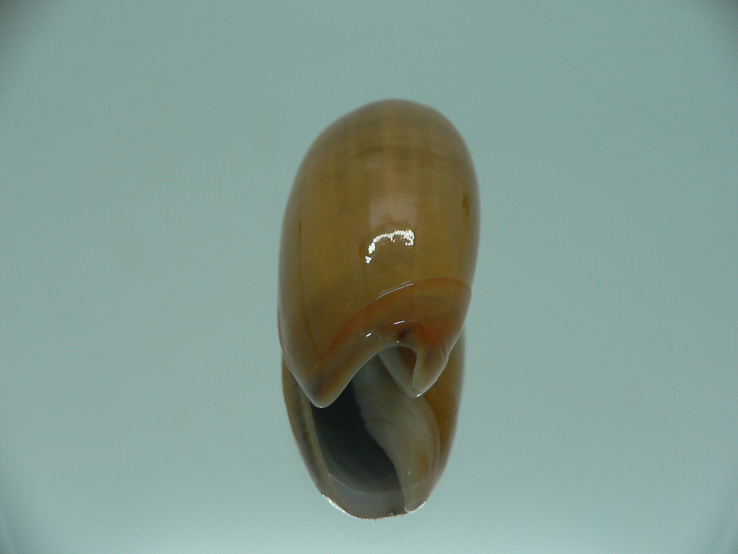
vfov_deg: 40.7
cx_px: 369
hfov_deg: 52.6
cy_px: 277
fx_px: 746
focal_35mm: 35
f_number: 2.8
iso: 80
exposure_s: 1/60
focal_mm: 4.6
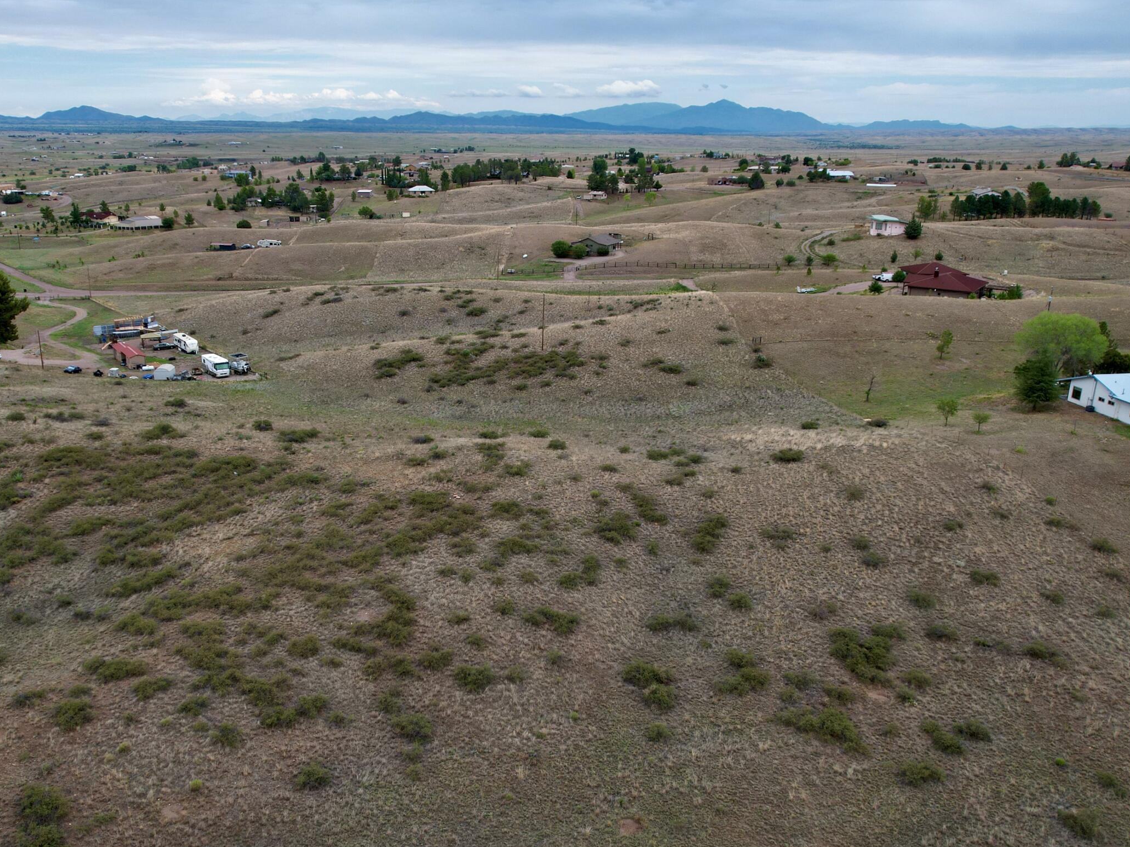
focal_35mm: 31
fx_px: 1012
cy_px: 515
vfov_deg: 45.2
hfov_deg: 58.2
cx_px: 491
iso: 140
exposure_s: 1/1250
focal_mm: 8.38
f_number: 2.8
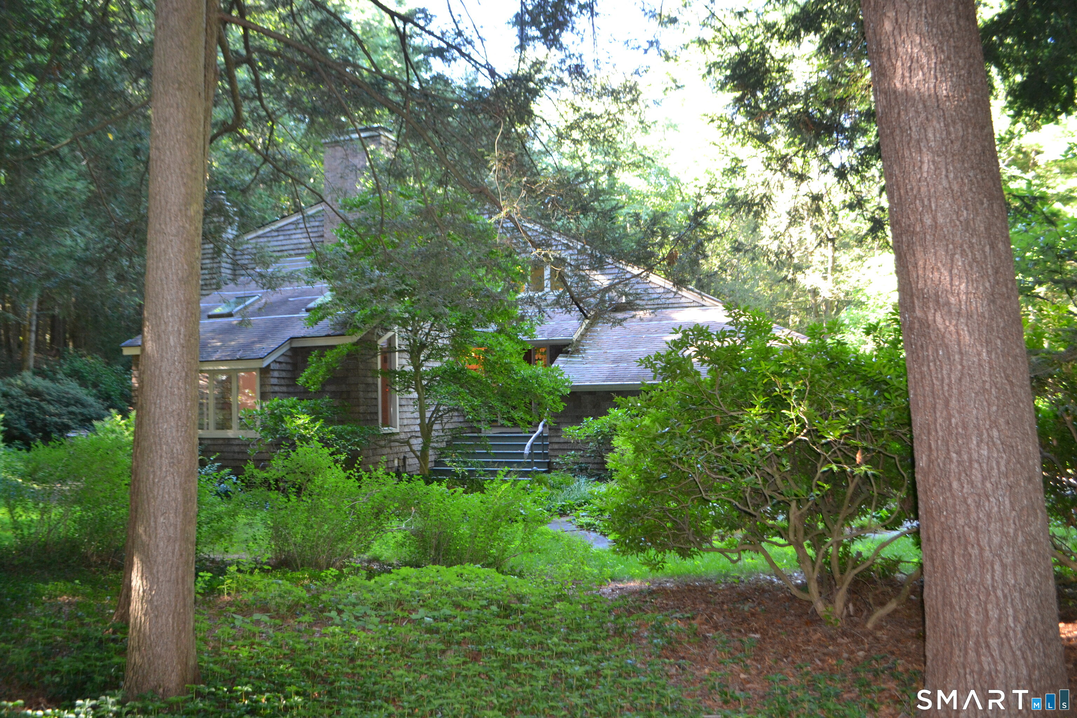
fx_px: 808
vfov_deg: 47.9
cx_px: 538
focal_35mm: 27
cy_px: 359
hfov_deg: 67.4
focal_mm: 18
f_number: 3.5
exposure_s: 1/60
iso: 720
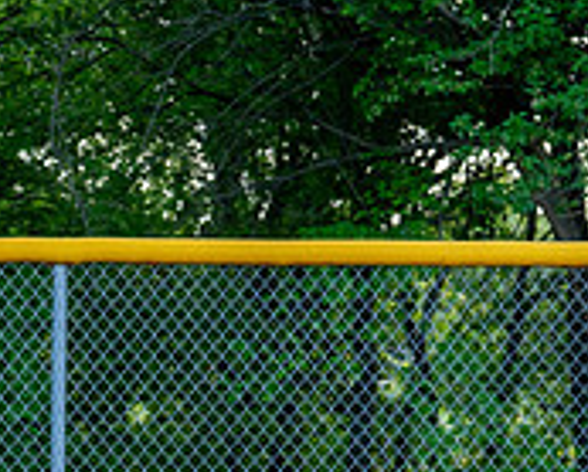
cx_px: 39
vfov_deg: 8.5
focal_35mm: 180
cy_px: 634
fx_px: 3138
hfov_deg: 10.6
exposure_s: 1/1000
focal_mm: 50
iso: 400
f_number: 2.8
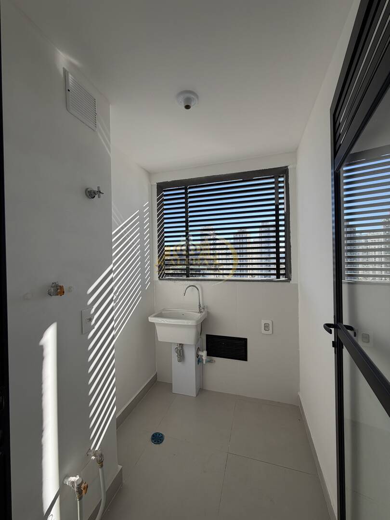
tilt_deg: +0.2
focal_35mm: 14
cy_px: 260
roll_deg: +1.1
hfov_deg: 85.7
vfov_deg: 102.1
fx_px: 210
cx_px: 195
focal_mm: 2.22
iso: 50
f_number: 2.2
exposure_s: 1/502
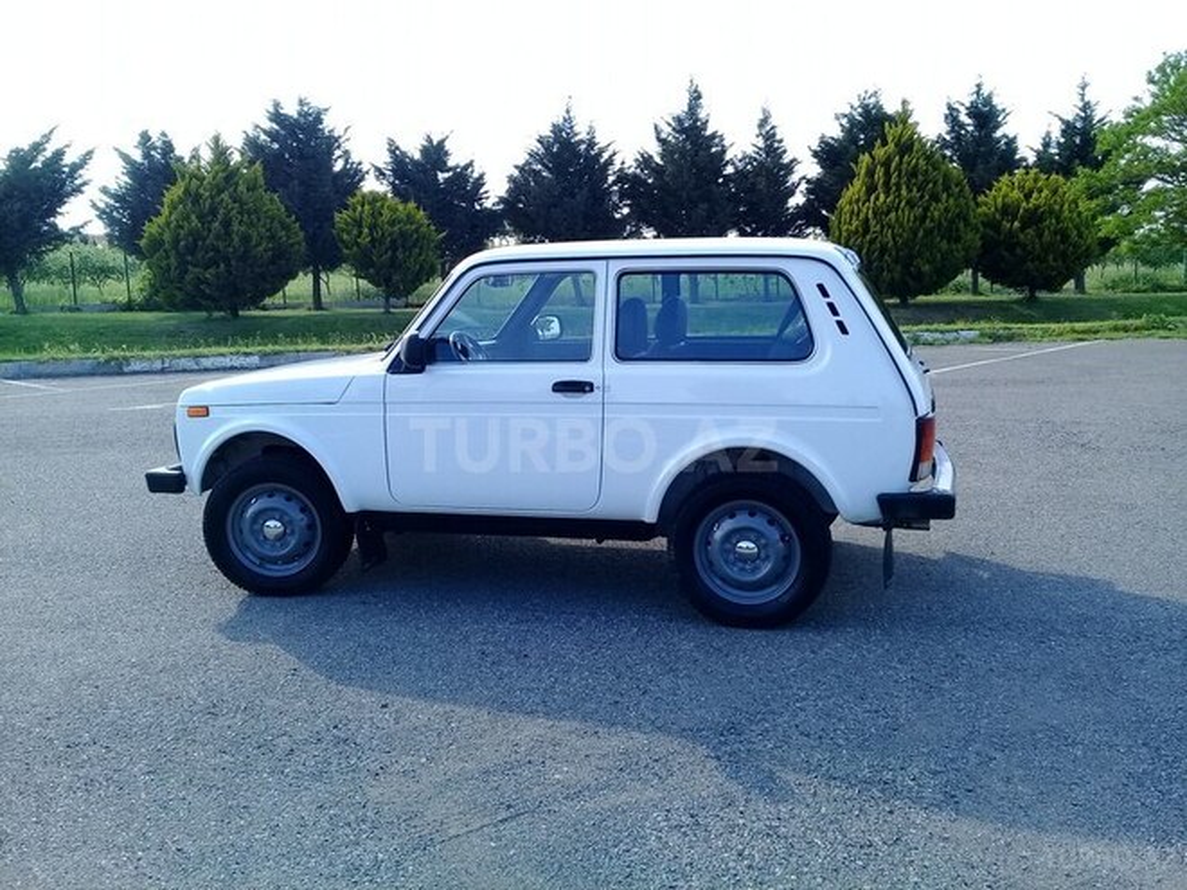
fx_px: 1063
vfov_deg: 45.4
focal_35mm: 31
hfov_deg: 58.4
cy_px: 445
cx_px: 594
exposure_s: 1/396
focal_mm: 3.3
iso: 64
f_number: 2.2
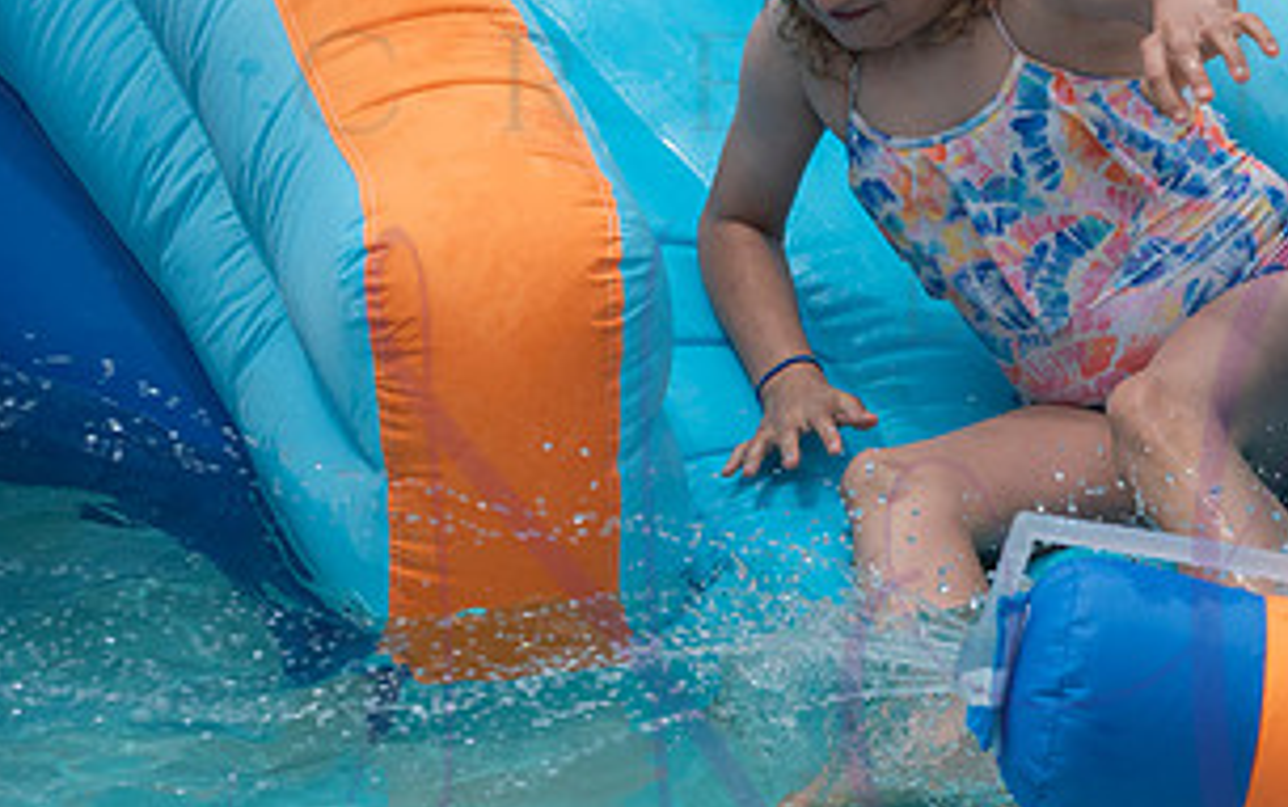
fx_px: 6111
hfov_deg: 12.0
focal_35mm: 174
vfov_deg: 7.5
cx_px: 1073
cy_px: 289
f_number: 13
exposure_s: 1/1000
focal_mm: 85
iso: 800
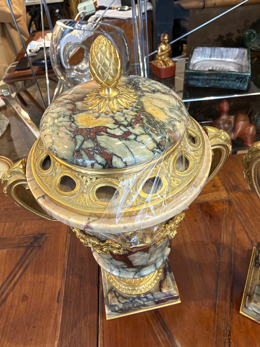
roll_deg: +5.7
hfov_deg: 54.9
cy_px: 174
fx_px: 250
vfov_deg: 69.4
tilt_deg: -39.7
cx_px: 130
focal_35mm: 25
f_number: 2.2
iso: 400
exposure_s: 1/53
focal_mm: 2.22
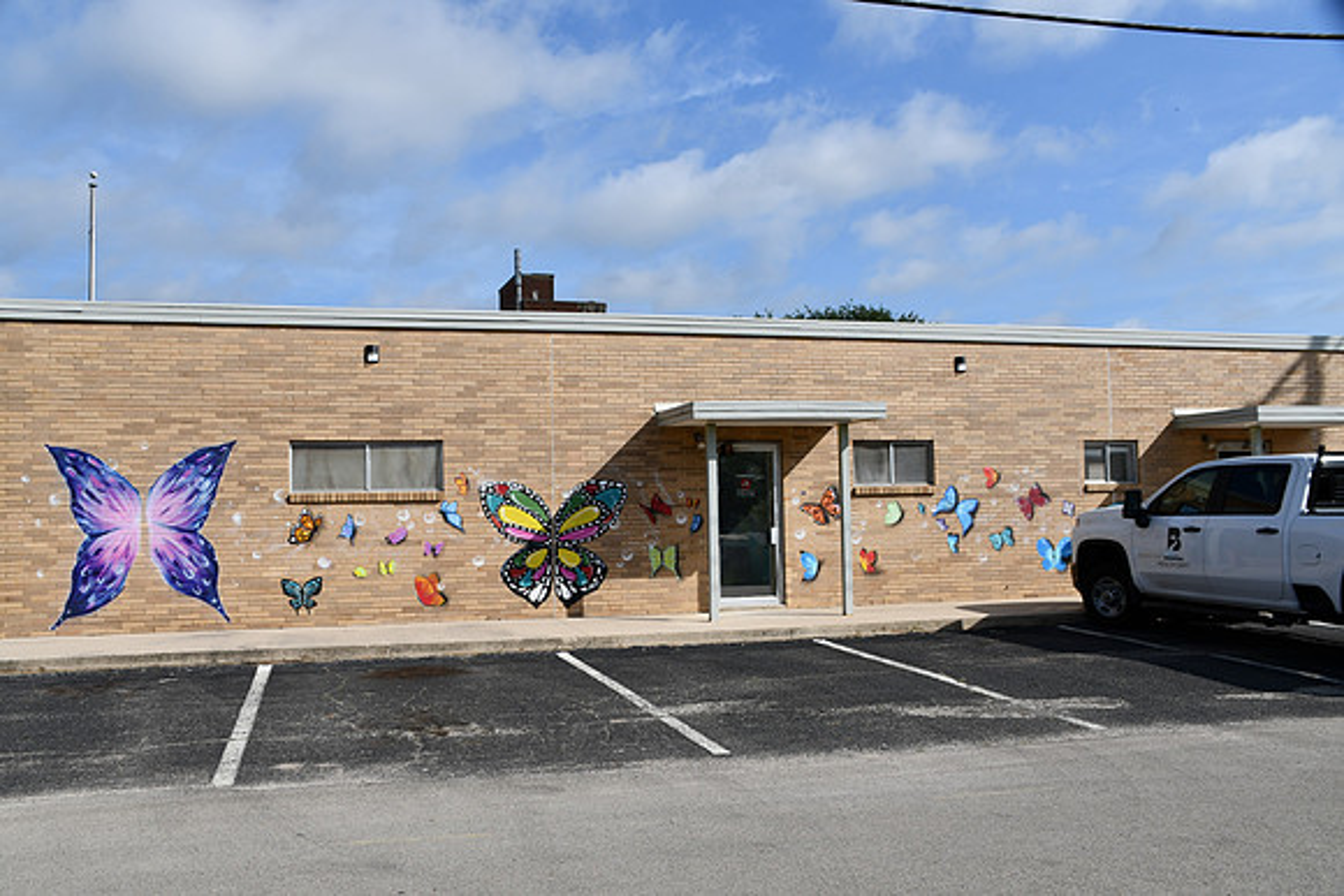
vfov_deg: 40.0
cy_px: 448
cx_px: 672
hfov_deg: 57.2
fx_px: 1232
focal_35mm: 33
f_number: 10
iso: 100
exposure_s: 1/400
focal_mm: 22
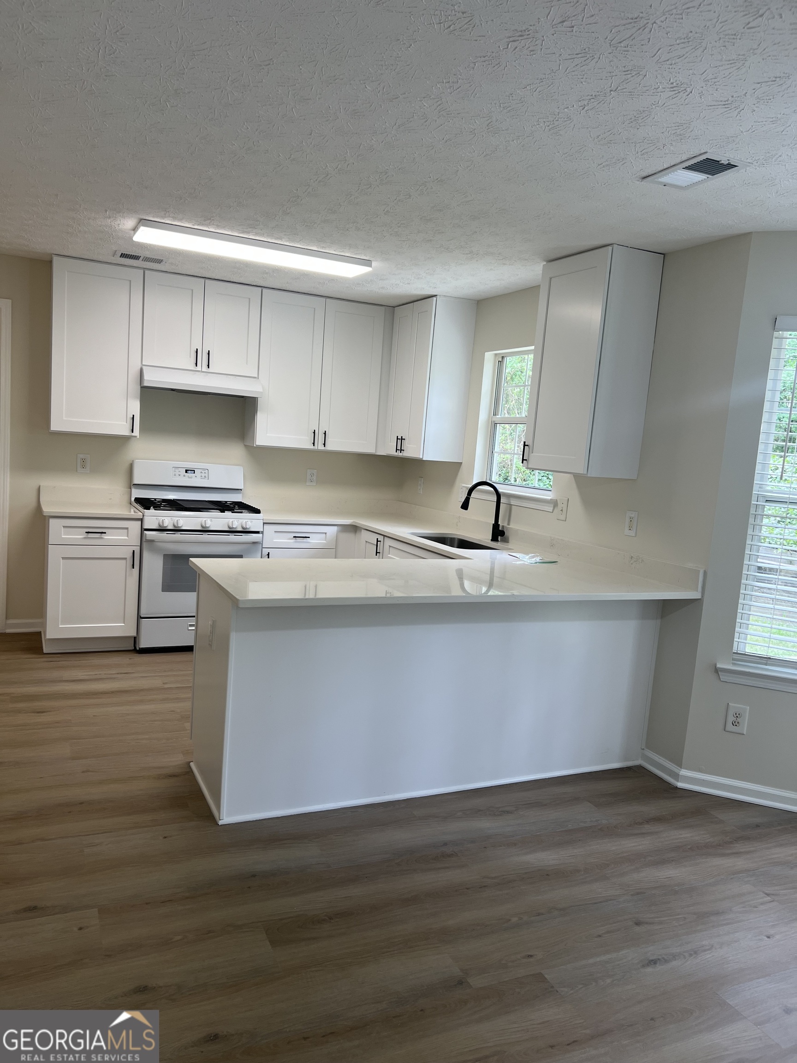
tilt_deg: -7.7
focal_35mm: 26
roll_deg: -4.4
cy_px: 532
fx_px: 798
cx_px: 398
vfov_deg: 67.3
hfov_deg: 53.1
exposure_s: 1/120
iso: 40
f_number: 1.5
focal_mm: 5.7
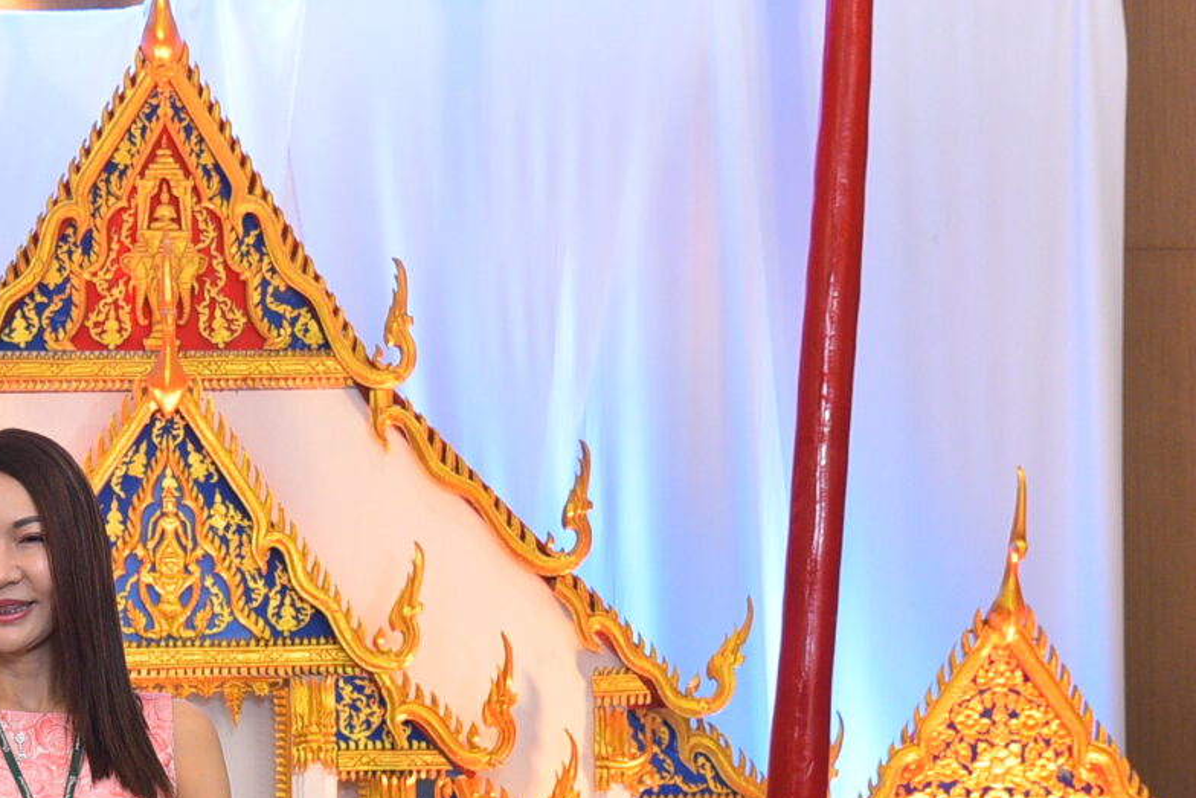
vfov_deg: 13.7
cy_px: 838
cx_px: 146
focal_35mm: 98
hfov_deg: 20.4
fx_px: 3256
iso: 1600
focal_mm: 30
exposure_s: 1/125
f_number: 5.6
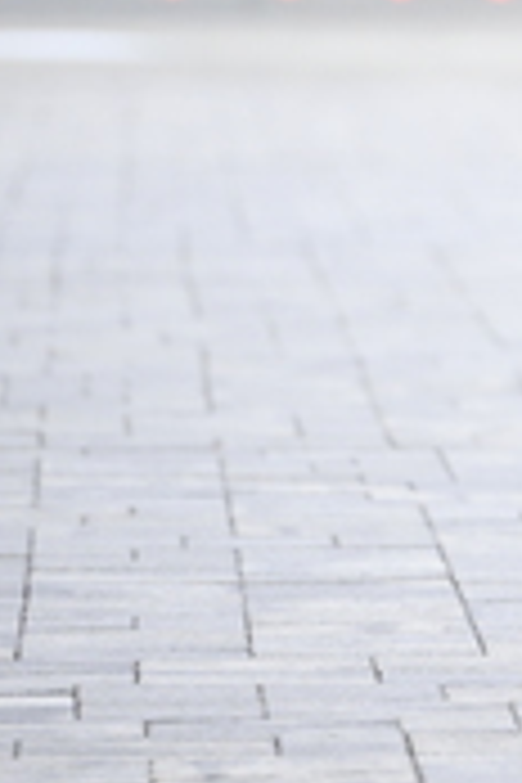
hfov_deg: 2.2
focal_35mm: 634
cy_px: 18
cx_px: 821
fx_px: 13788
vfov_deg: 3.3
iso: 1250
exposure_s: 1/1600
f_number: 2.8
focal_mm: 200
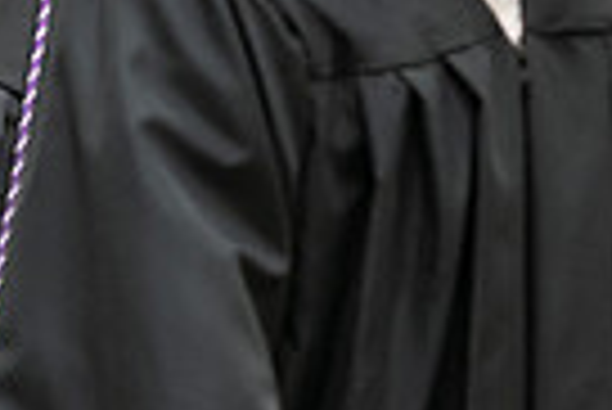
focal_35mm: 510
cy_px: -146
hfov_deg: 4.0
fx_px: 8679
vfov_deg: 2.7
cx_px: -76
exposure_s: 1/200
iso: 2500
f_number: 3.2
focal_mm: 120
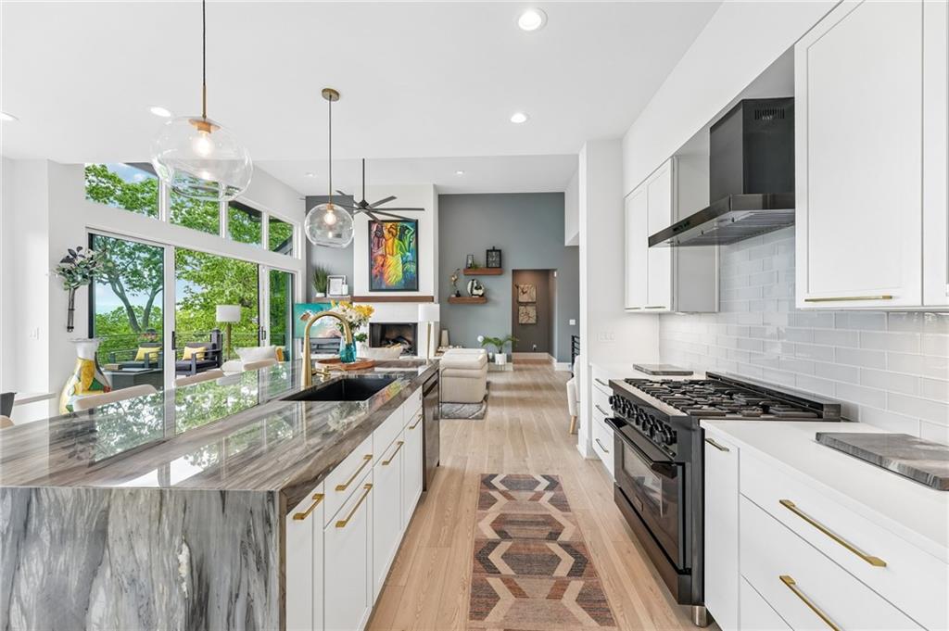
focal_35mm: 14
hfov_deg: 104.3
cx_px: 474
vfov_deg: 81.1
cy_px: 316
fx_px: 369
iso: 100
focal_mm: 14
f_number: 8
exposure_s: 1/13
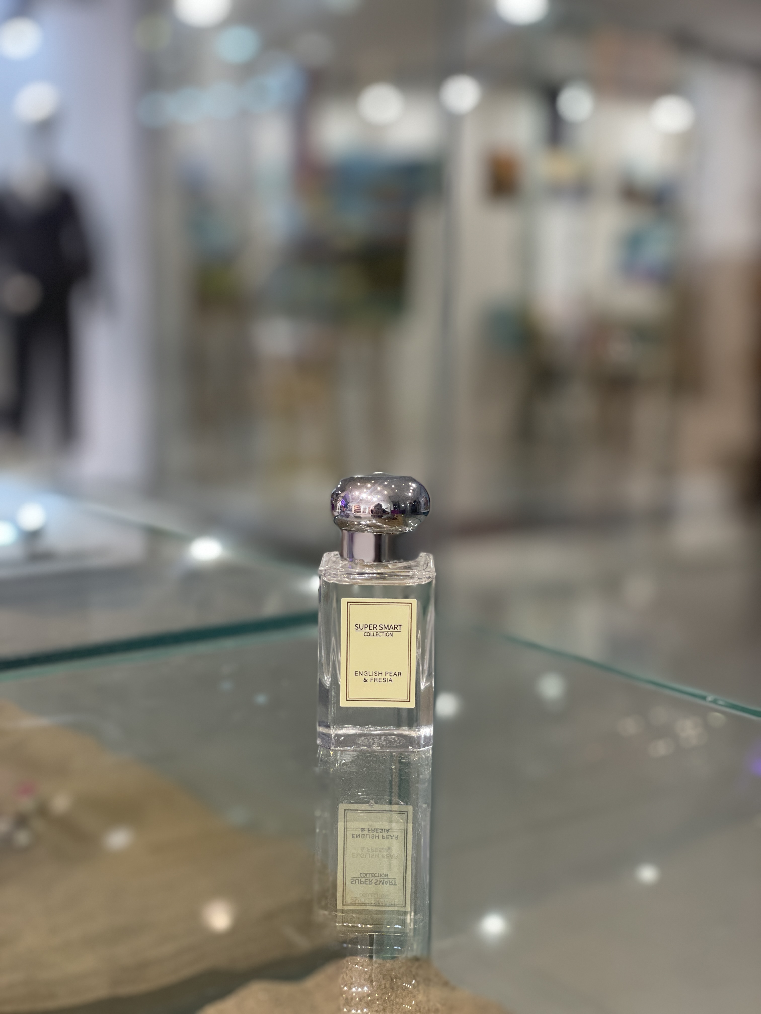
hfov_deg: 28.0
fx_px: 1524
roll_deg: -0.8
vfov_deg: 36.8
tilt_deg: -8.1
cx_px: 380
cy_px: 507
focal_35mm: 52
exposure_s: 1/100
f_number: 2
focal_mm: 6
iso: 100
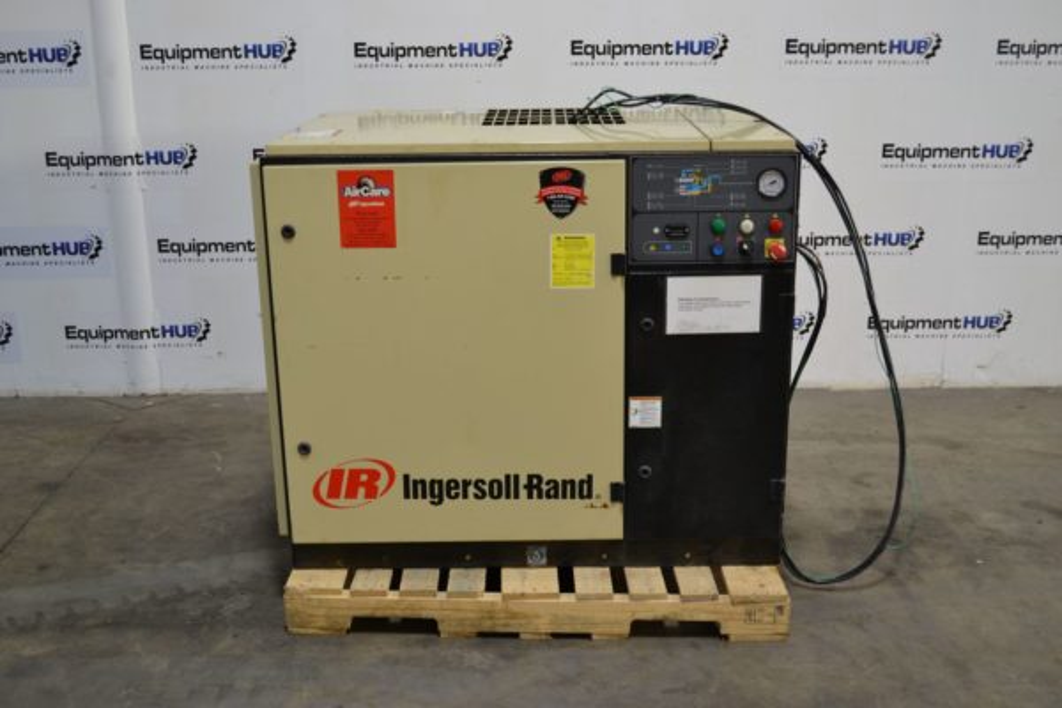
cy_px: 354
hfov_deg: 49.6
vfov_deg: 34.2
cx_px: 531
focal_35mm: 39
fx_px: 1150
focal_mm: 26
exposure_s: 1/40
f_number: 4.2
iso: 400
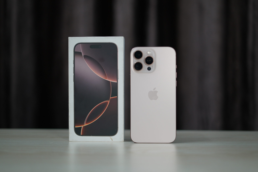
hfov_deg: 39.6
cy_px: 86
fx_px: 359
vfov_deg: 27.0
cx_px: 129
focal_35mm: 50
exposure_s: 1/100
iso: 320
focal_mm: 50
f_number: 1.8
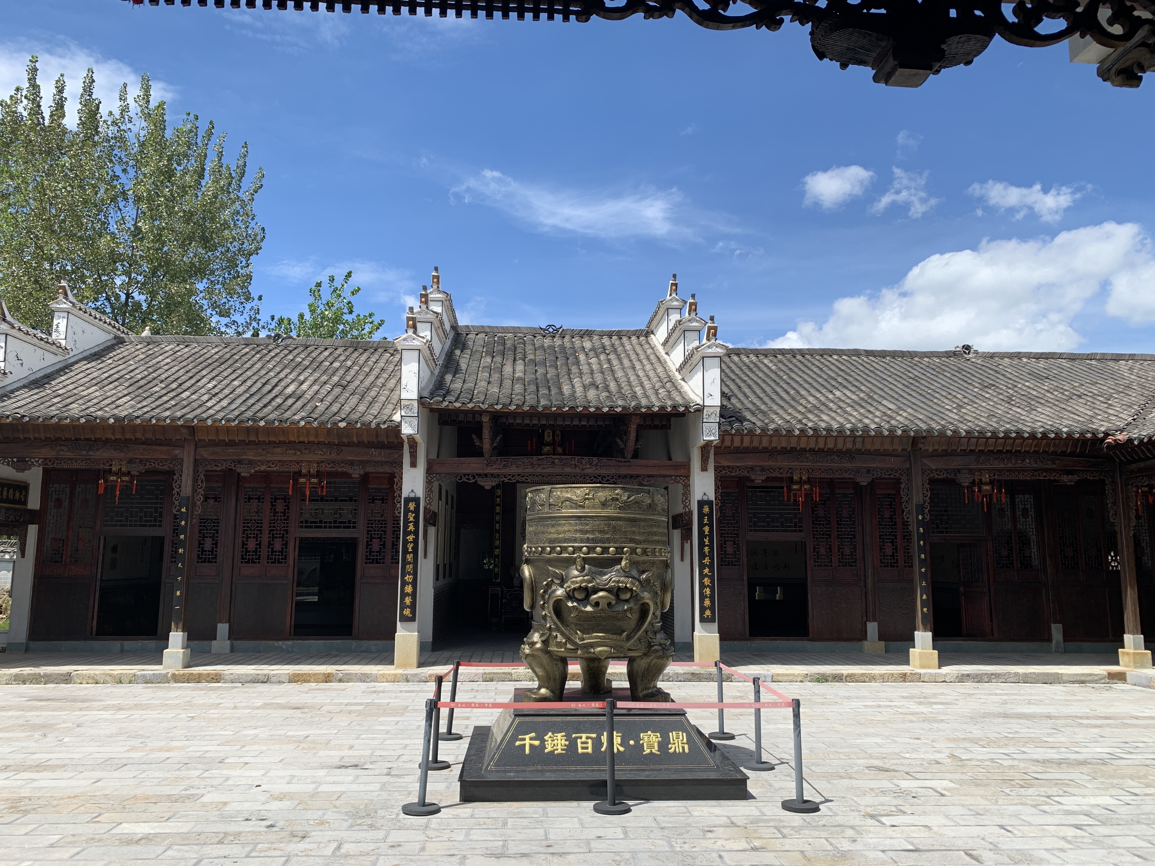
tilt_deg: +7.1
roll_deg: -0.8
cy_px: 433
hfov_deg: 67.3
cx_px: 578
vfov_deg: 53.1
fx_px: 868
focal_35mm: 26
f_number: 1.8
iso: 25
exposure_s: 1/1468
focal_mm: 4.25
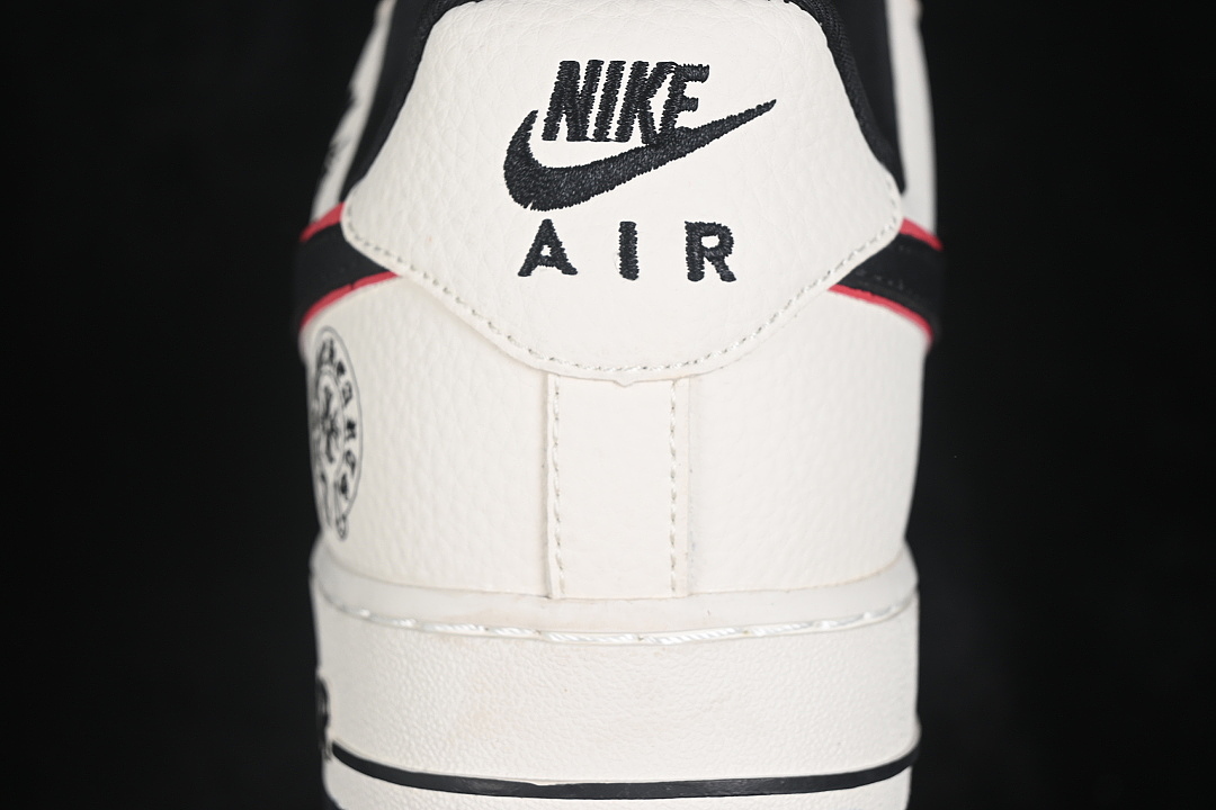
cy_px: 405
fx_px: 2533
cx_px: 608
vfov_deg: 18.2
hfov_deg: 27.0
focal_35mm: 75
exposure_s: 1/60
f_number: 7.1
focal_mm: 50
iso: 160
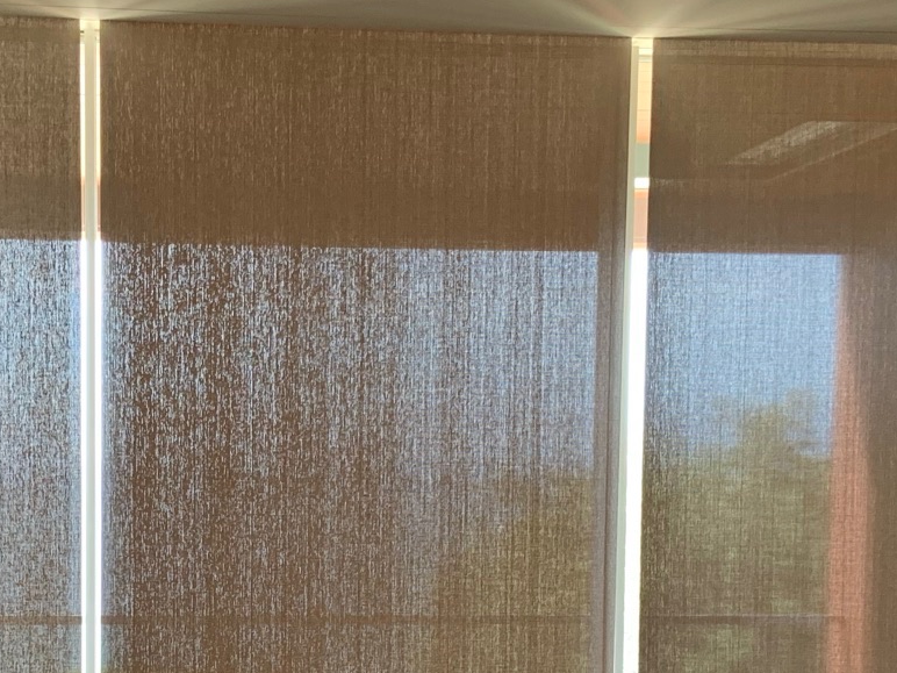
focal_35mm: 69
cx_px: 308
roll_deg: +0.0
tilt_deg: -5.3
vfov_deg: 20.9
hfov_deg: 28.0
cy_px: 586
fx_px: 1788
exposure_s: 1/60
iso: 125
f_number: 1.8
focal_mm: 4.25
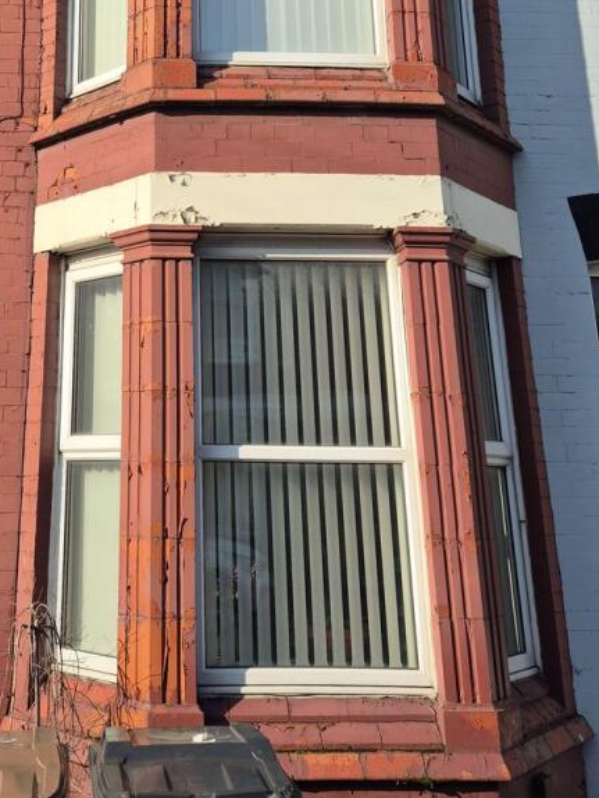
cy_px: 185
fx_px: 945
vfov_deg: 44.0
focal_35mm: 41
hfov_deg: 34.3
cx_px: 139
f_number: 1.8
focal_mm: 5.4
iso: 25
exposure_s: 1/1572
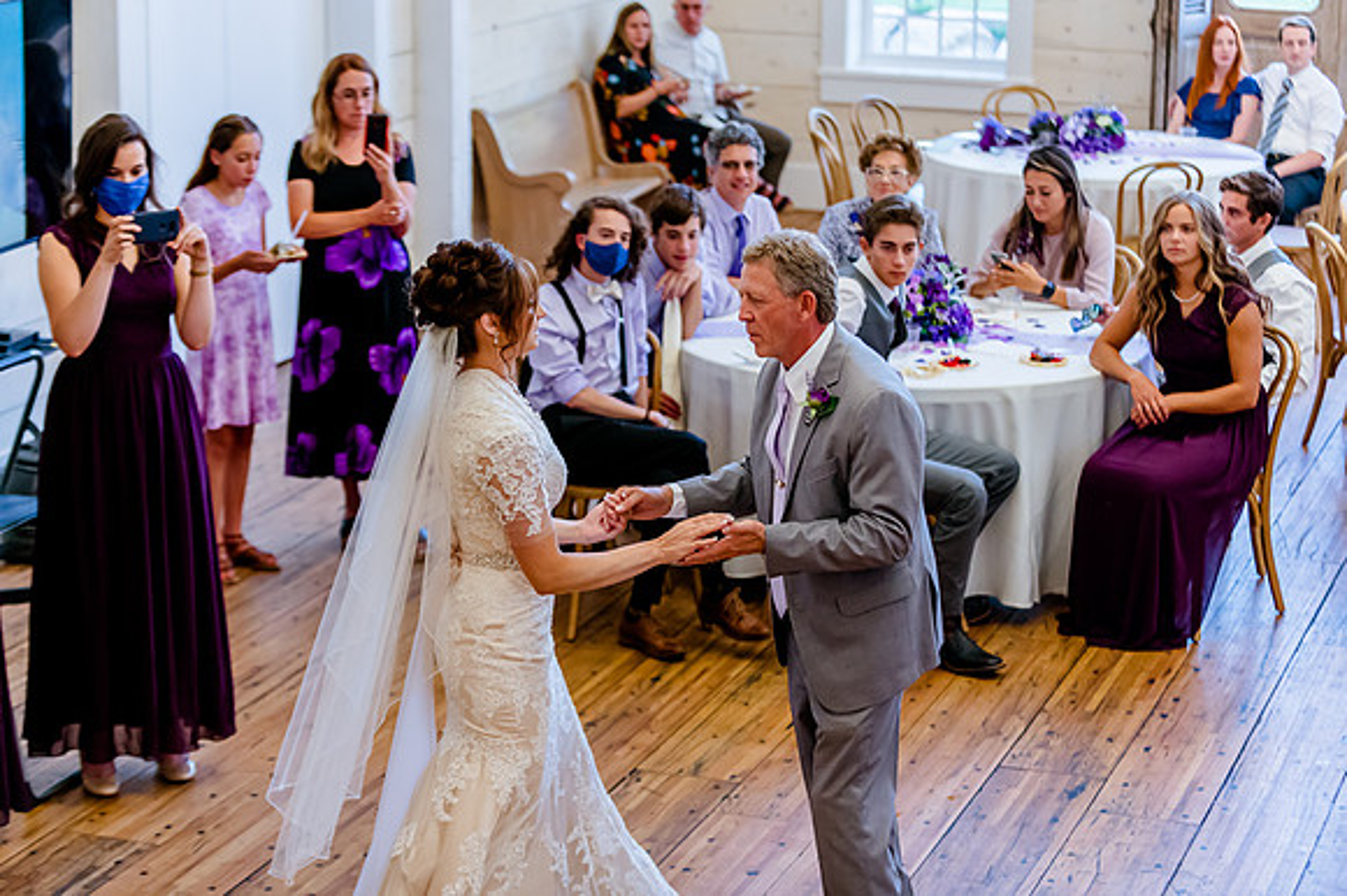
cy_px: 420
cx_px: 620
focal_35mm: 85
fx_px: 3190
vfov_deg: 16.0
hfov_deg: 23.8
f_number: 2.8
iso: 2500
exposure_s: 1/640
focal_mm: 78
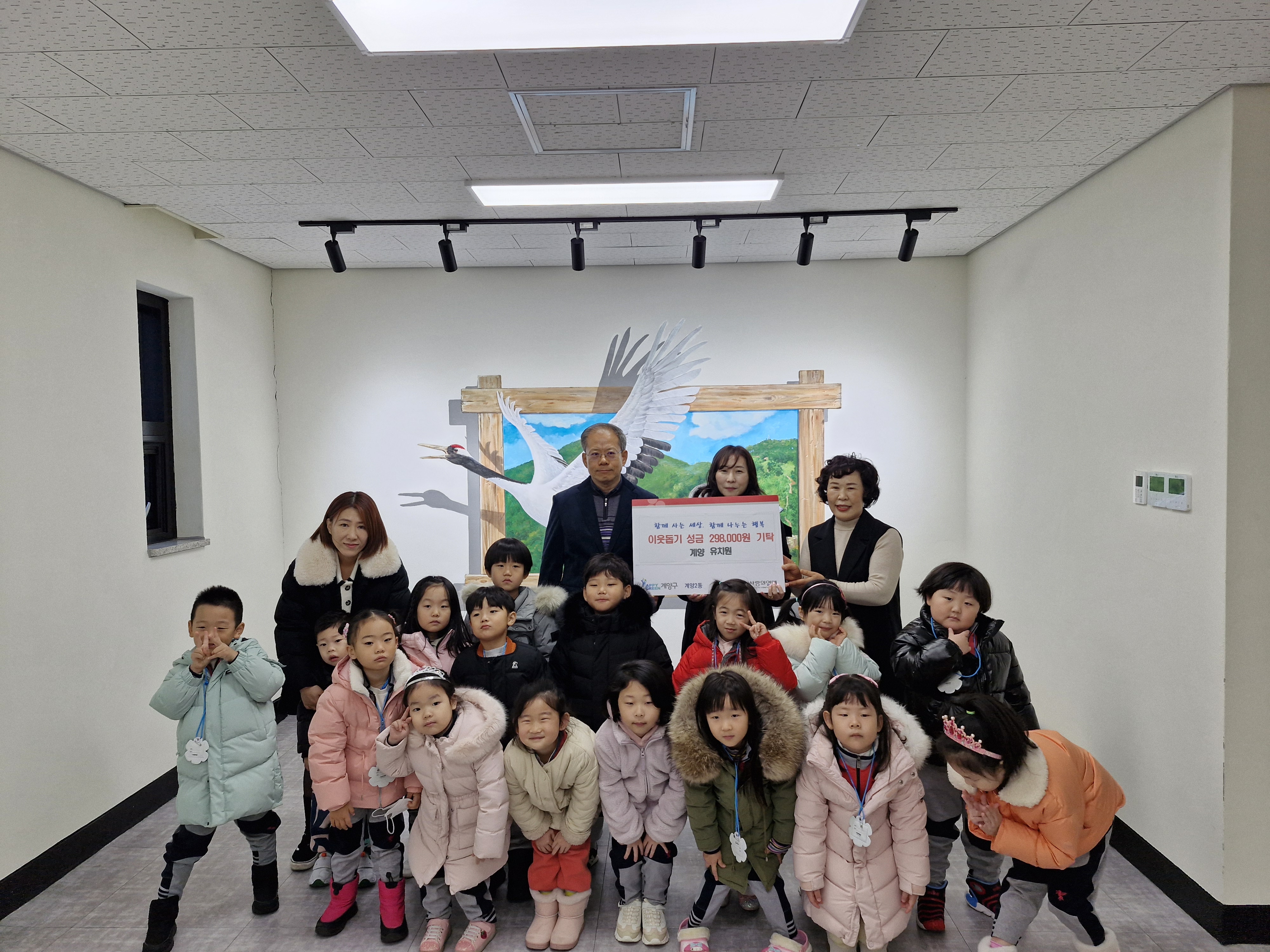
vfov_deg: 58.9
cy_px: 476
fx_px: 844
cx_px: 635
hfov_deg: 73.9
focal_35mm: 23
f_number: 1.8
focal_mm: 5.54
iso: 50
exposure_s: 1/120
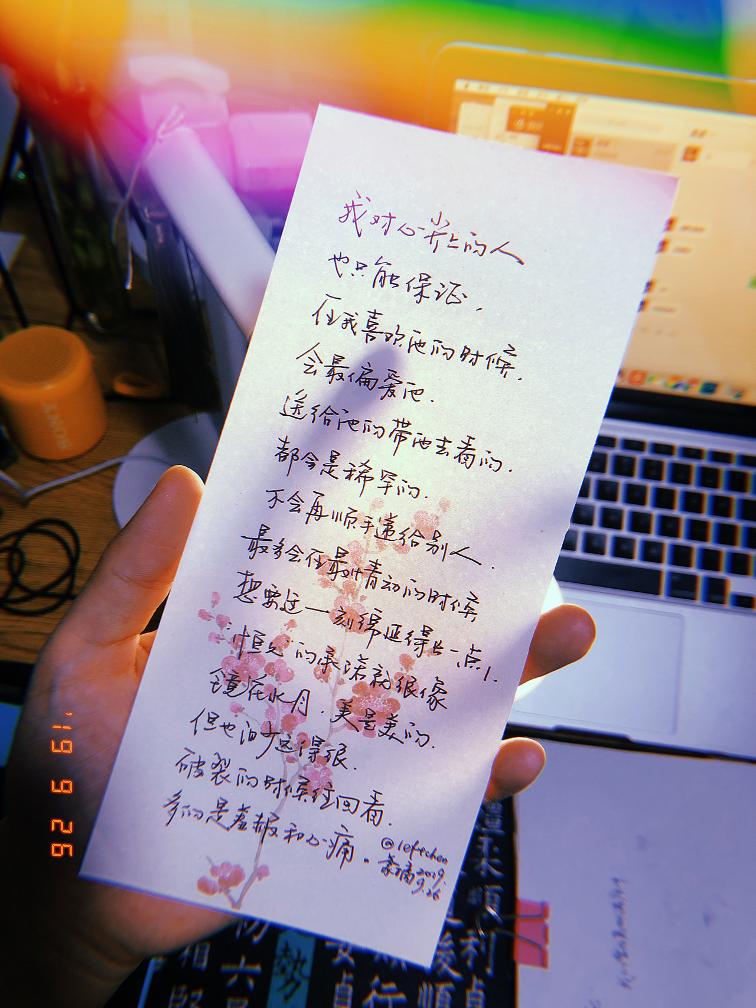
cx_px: 378
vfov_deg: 63.4
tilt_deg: -53.5
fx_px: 815
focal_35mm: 28
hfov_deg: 49.7
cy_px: 504
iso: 25
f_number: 1.8
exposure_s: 1/40
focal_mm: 4
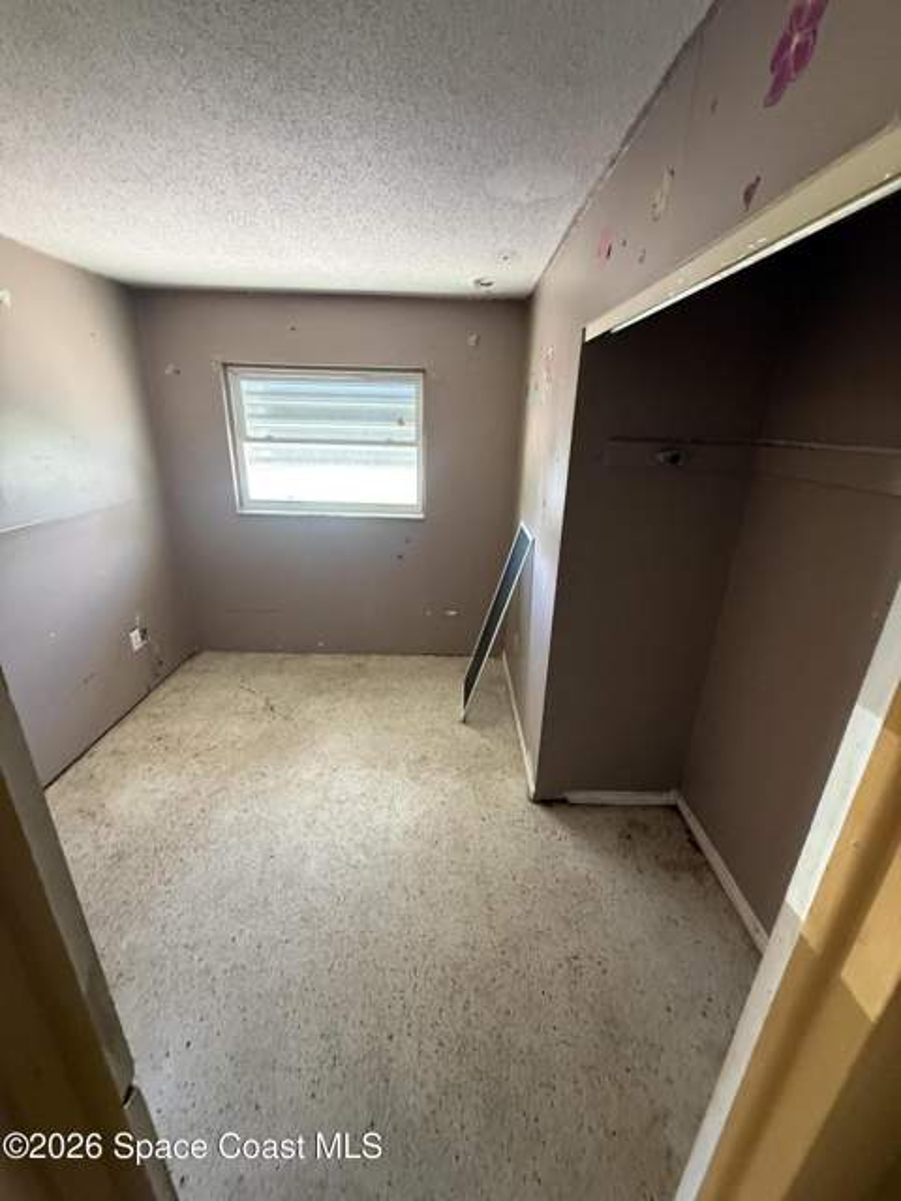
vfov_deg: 102.1
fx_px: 486
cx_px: 450
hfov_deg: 85.7
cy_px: 600
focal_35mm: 14
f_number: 2.2
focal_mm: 2.22
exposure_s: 1/60
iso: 640
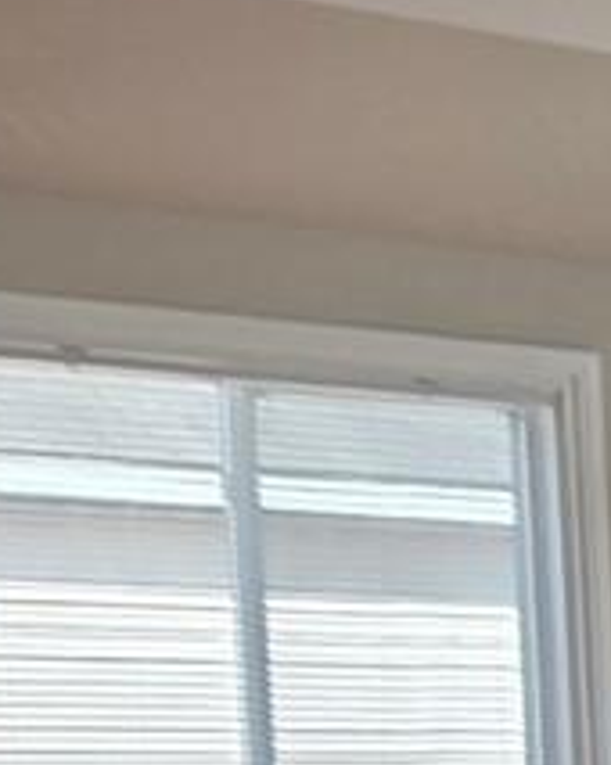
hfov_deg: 9.2
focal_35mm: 122
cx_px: 2020
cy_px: 1149
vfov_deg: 14.7
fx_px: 2762
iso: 20
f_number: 1.9
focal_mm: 2.2
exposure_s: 1/120
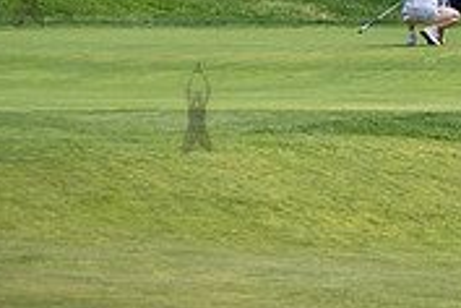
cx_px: 531
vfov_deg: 1.6
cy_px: -20
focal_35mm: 879
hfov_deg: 2.3
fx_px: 11255
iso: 100
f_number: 3.5
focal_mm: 200
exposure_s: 1/800
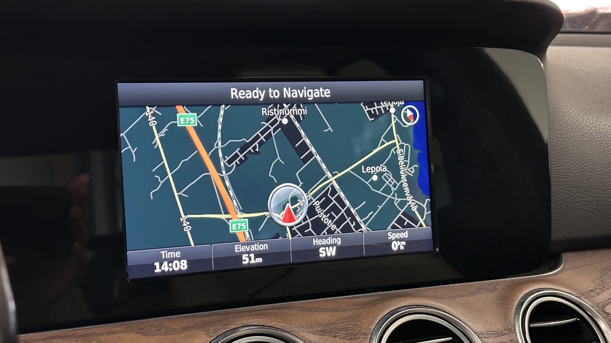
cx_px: 307
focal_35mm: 53
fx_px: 859
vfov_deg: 22.6
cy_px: 172
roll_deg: -0.1
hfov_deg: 39.2
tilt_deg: -7.2
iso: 500
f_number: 1.78
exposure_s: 1/30
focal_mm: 6.86
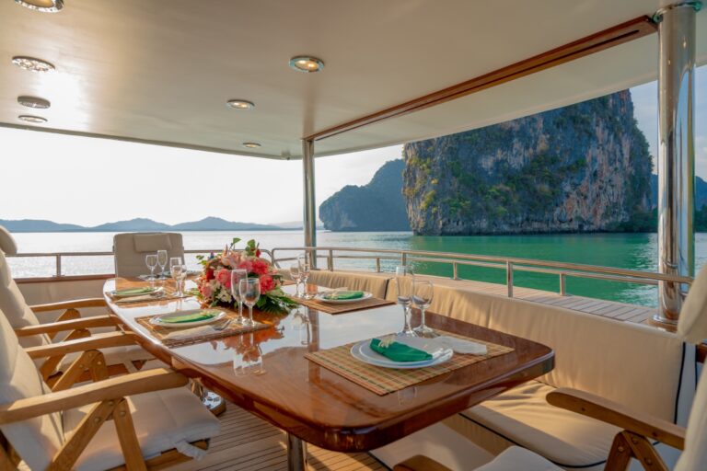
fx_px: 412
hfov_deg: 81.2
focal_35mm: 21
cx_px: 354
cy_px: 236
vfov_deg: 59.5
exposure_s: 1/125
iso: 100
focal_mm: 21
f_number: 5.6
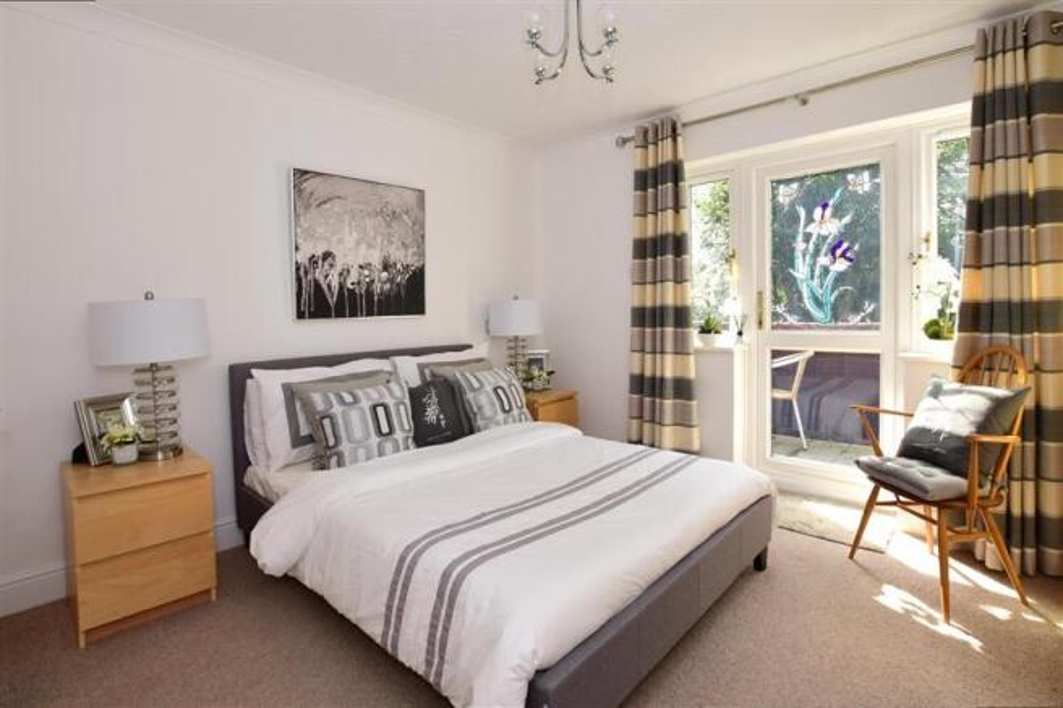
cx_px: 532
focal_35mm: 15
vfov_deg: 77.3
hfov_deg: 100.4
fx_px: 443
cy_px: 354
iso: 200
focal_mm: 10
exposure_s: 1/60
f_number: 11
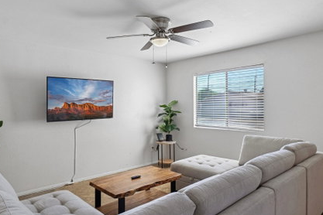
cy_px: 102
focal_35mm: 23
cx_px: 143
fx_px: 206
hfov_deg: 75.8
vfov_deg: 55.1
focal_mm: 20
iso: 400
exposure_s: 1/80
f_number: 8
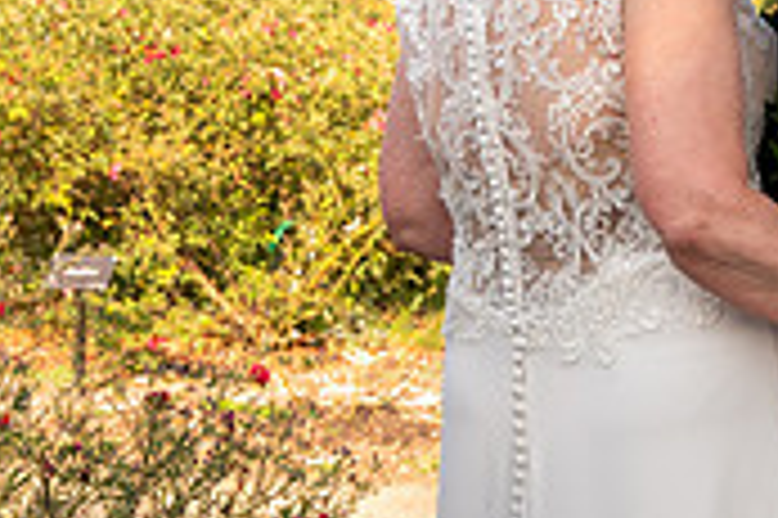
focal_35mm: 168
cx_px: 814
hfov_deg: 12.1
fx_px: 3627
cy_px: -273
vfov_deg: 8.0
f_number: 5.6
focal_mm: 50
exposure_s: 1/400
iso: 640
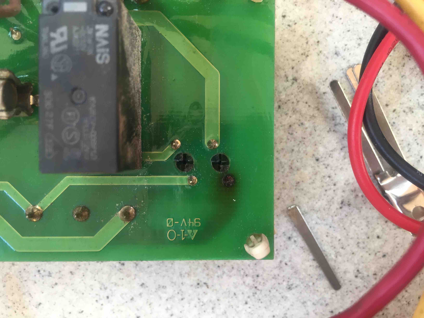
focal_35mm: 29
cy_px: 159
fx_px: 355
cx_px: 212
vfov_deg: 48.2
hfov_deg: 61.7
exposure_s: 1/30
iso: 64
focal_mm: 4.15
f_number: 2.2
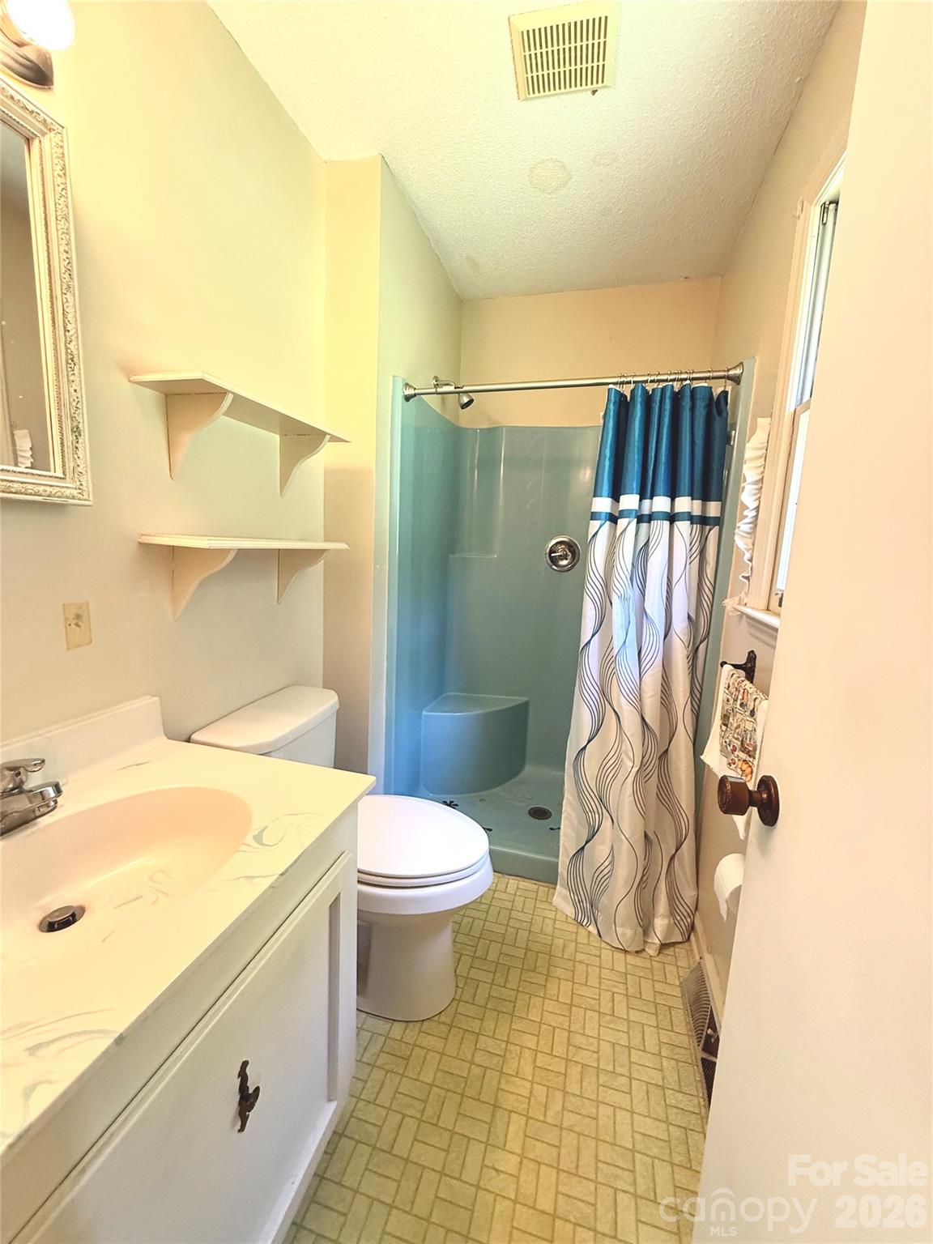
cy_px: 622
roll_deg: -3.5
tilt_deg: -7.6
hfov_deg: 85.7
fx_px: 503
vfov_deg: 102.1
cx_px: 466
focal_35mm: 14
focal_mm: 2.22
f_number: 2.2
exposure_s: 1/60
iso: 250
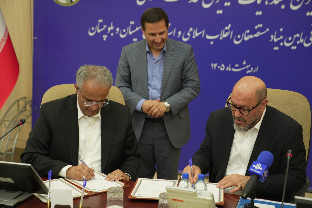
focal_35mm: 70
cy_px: 104
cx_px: 156
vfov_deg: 19.5
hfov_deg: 28.8
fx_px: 607
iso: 400
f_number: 2.8
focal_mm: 70
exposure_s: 1/50
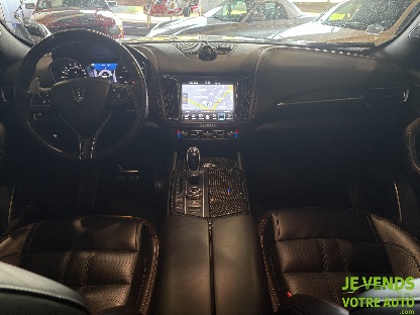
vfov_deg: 53.1
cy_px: 158
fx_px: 315
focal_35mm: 26
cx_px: 210
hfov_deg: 67.3
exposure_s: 1/50
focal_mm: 5.96
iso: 160
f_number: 1.6
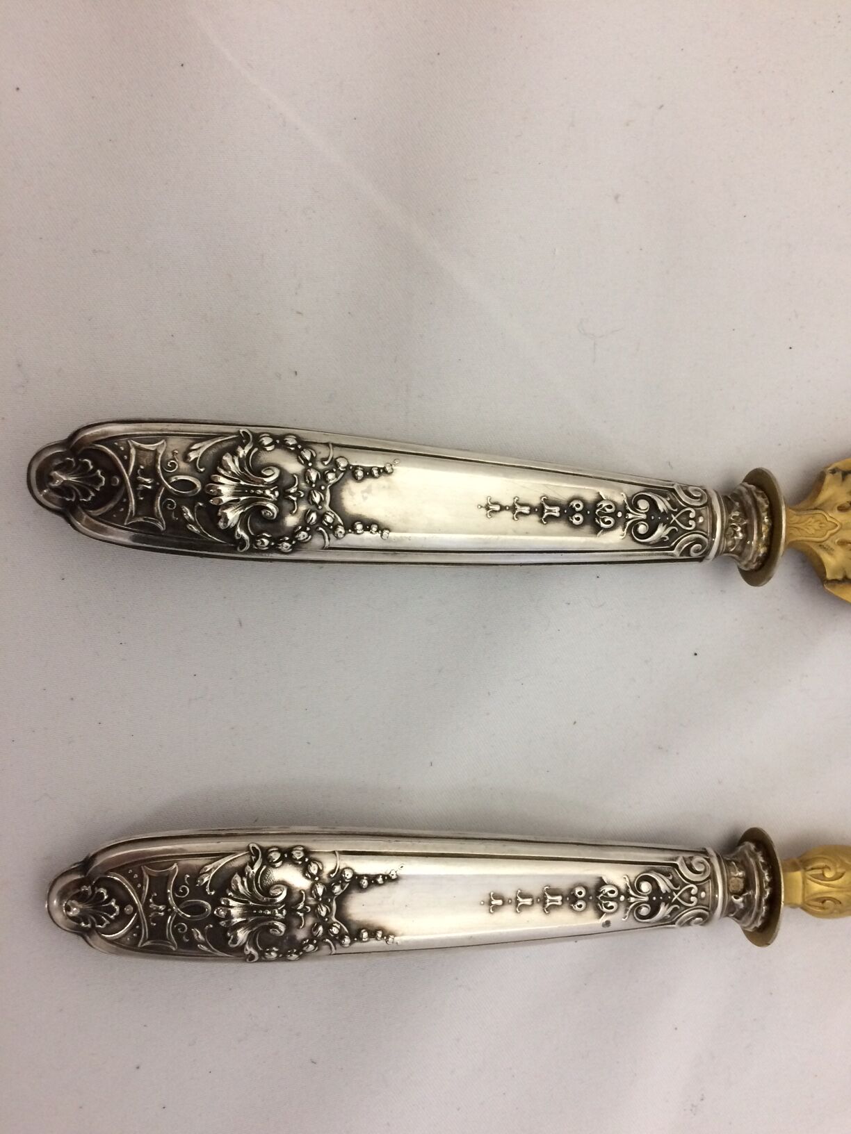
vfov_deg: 61.7
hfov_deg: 48.2
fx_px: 951
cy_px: 567
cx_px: 426
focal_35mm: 29
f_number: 2.2
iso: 160
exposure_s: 1/33
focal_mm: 4.15
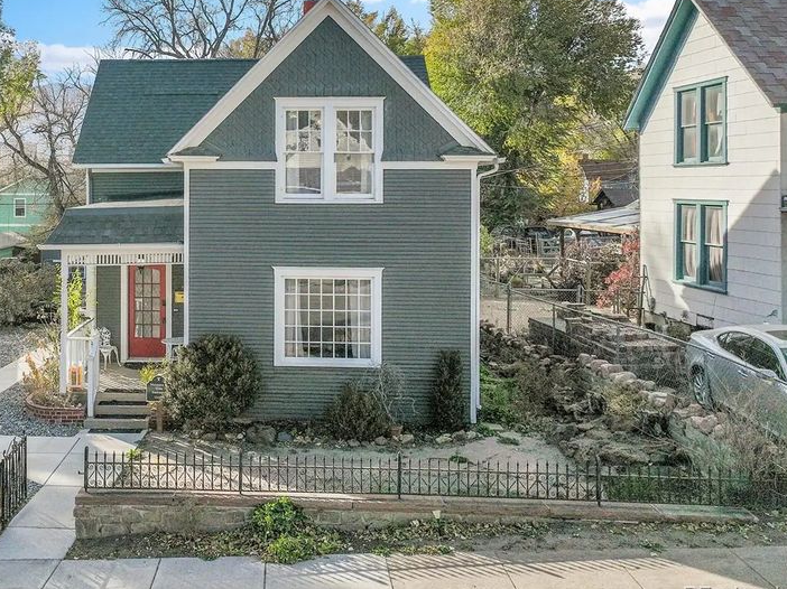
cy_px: 180
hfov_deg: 51.0
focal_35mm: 35
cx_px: 225
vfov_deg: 40.0
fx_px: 795
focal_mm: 12.29
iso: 380
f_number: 2.8
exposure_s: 1/8000
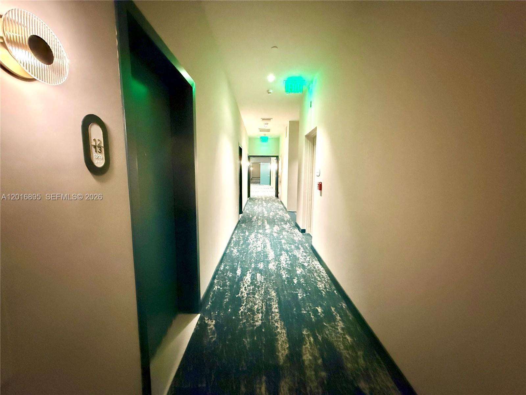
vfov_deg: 85.7
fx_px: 213
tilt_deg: -5.9
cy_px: 198
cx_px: 263
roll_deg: -0.5
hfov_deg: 102.1
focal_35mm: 14
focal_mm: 2.22
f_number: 2.2
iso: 1600
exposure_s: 1/40
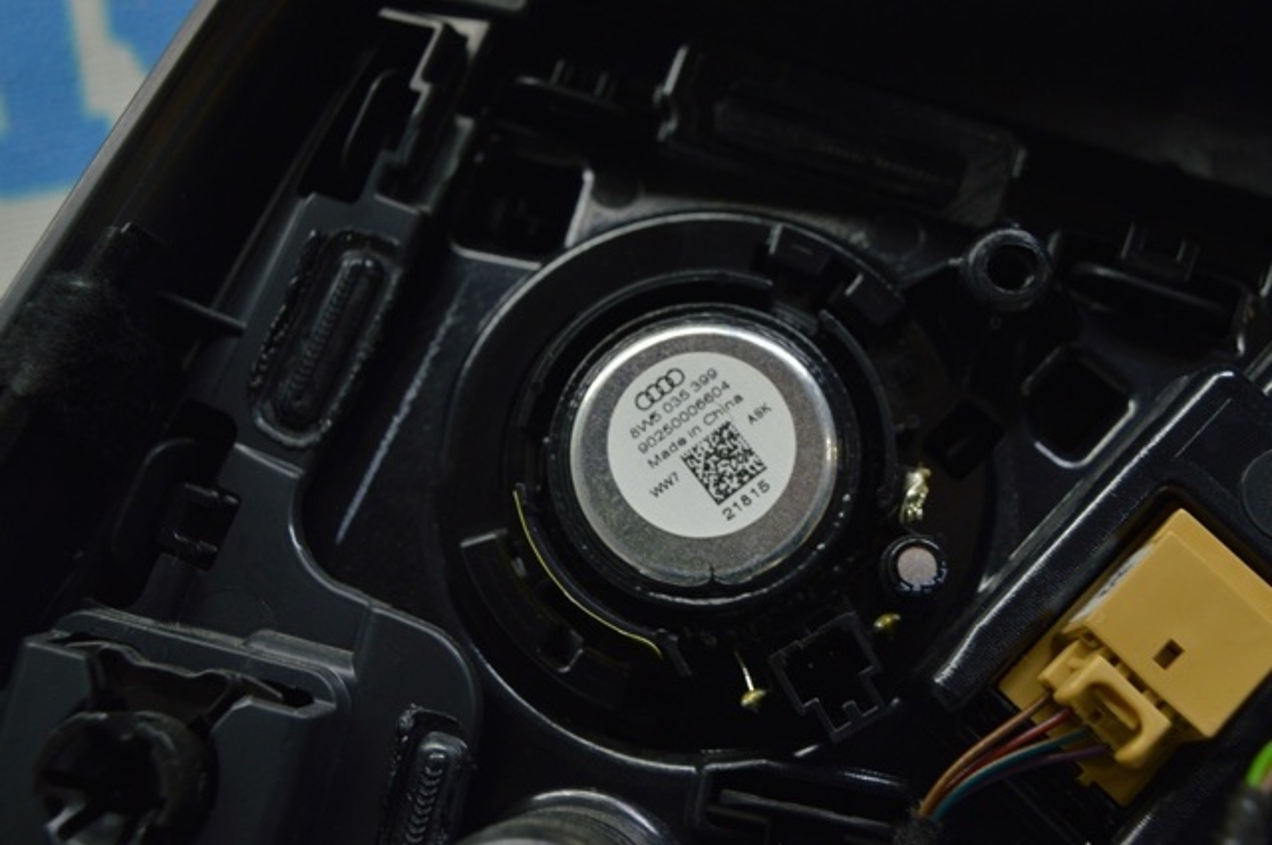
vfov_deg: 31.8
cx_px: 636
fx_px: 1482
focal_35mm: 42
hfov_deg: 46.5
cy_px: 422
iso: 400
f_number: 5.6
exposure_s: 1/40
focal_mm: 28
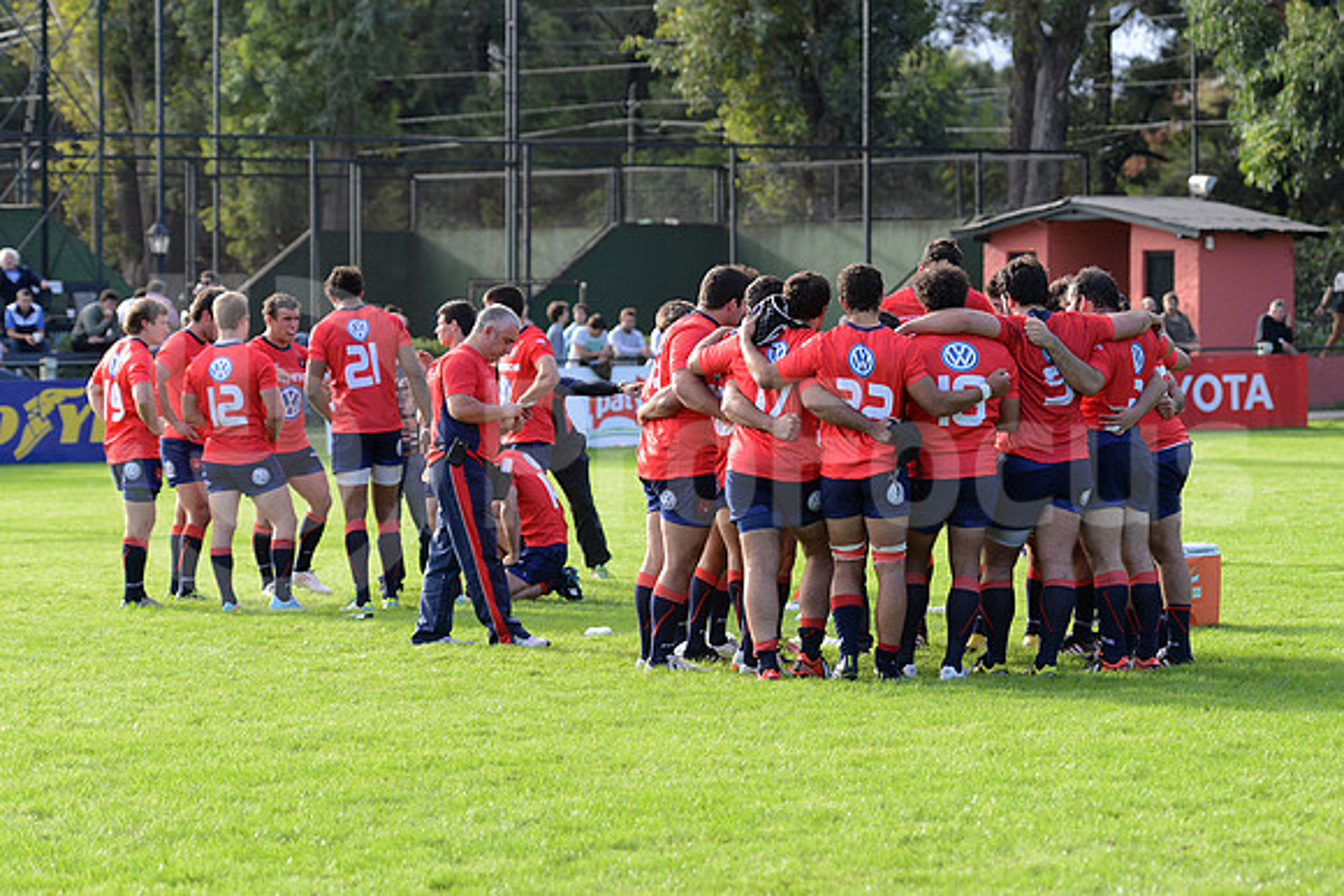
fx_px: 4556
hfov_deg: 16.8
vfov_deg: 11.2
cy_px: 448
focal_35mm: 122
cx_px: 672
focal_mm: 122
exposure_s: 1/500
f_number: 4
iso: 500
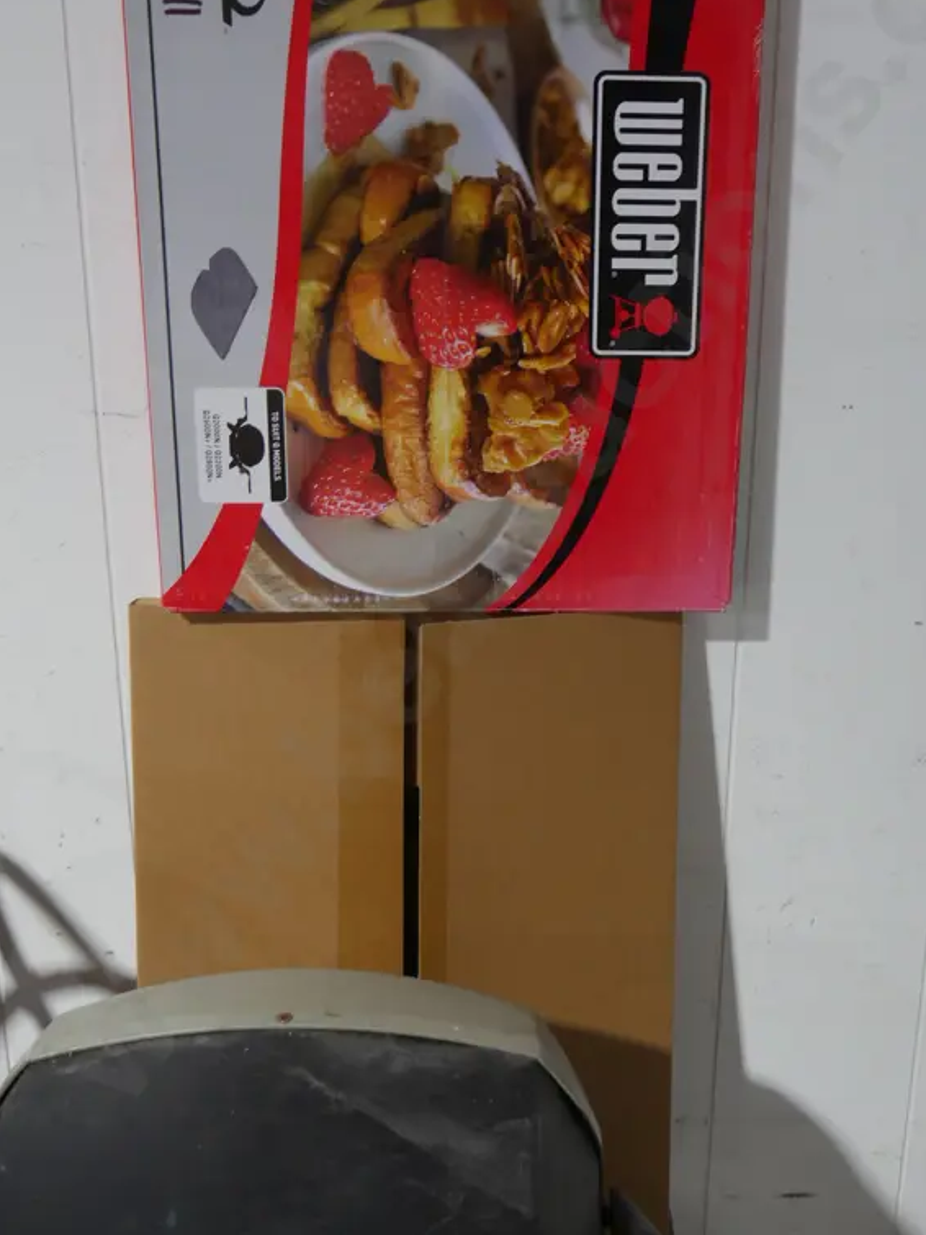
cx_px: 596
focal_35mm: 38
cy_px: 424
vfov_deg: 48.3
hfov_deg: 37.4
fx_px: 1356
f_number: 3.5
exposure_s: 1/60
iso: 640
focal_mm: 14
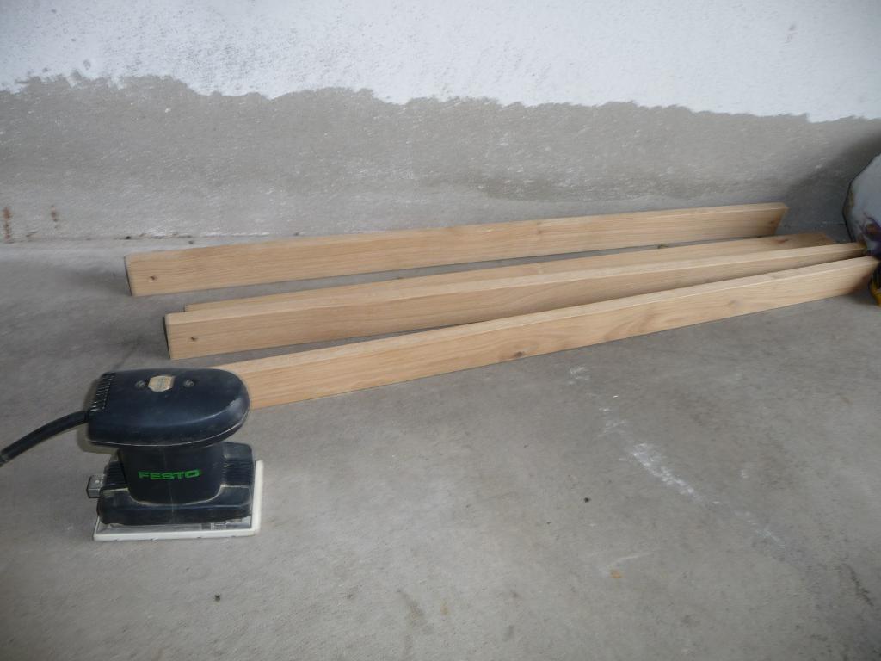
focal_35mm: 28
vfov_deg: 49.7
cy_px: 330
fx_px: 713
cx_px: 440
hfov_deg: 63.4
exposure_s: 1/30
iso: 100
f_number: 3.3
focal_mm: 4.7
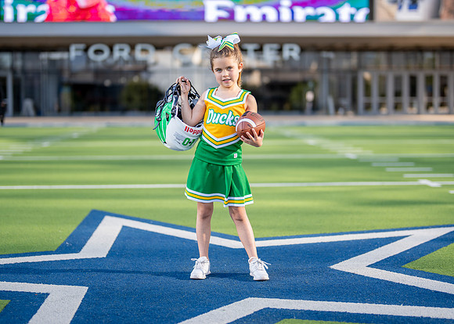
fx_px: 859
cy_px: 152
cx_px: 234
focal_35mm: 67
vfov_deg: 21.4
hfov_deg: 29.6
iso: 100
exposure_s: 1/2500
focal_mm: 50
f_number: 1.2
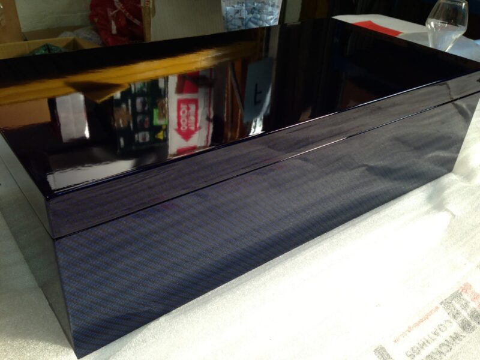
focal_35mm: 33
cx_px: 240
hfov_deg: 55.4
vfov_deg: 42.9
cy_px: 180
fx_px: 458
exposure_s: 1/100
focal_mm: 4.13
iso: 80
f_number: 2.4
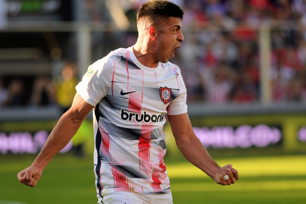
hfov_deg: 4.6
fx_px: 3825
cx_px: 153
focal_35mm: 450
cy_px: 102
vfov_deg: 3.1
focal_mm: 300
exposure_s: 1/1000
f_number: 4
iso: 400
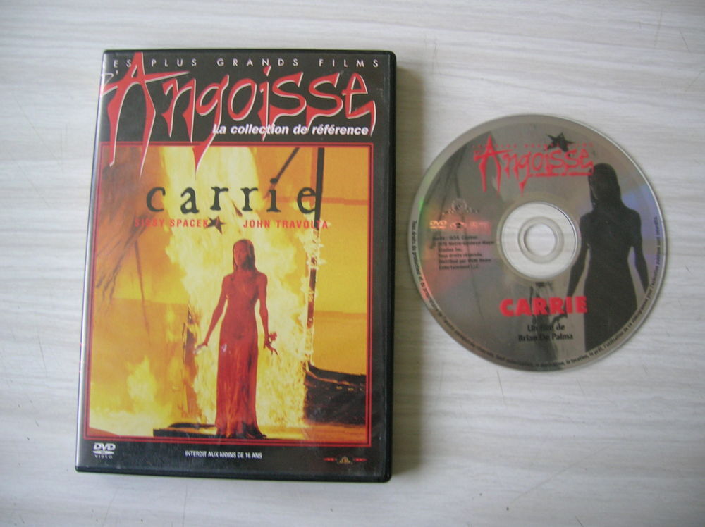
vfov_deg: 41.7
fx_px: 692
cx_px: 352
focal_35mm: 34
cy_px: 264
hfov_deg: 54.0
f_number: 2.9
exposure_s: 1/4
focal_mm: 5.7
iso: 78
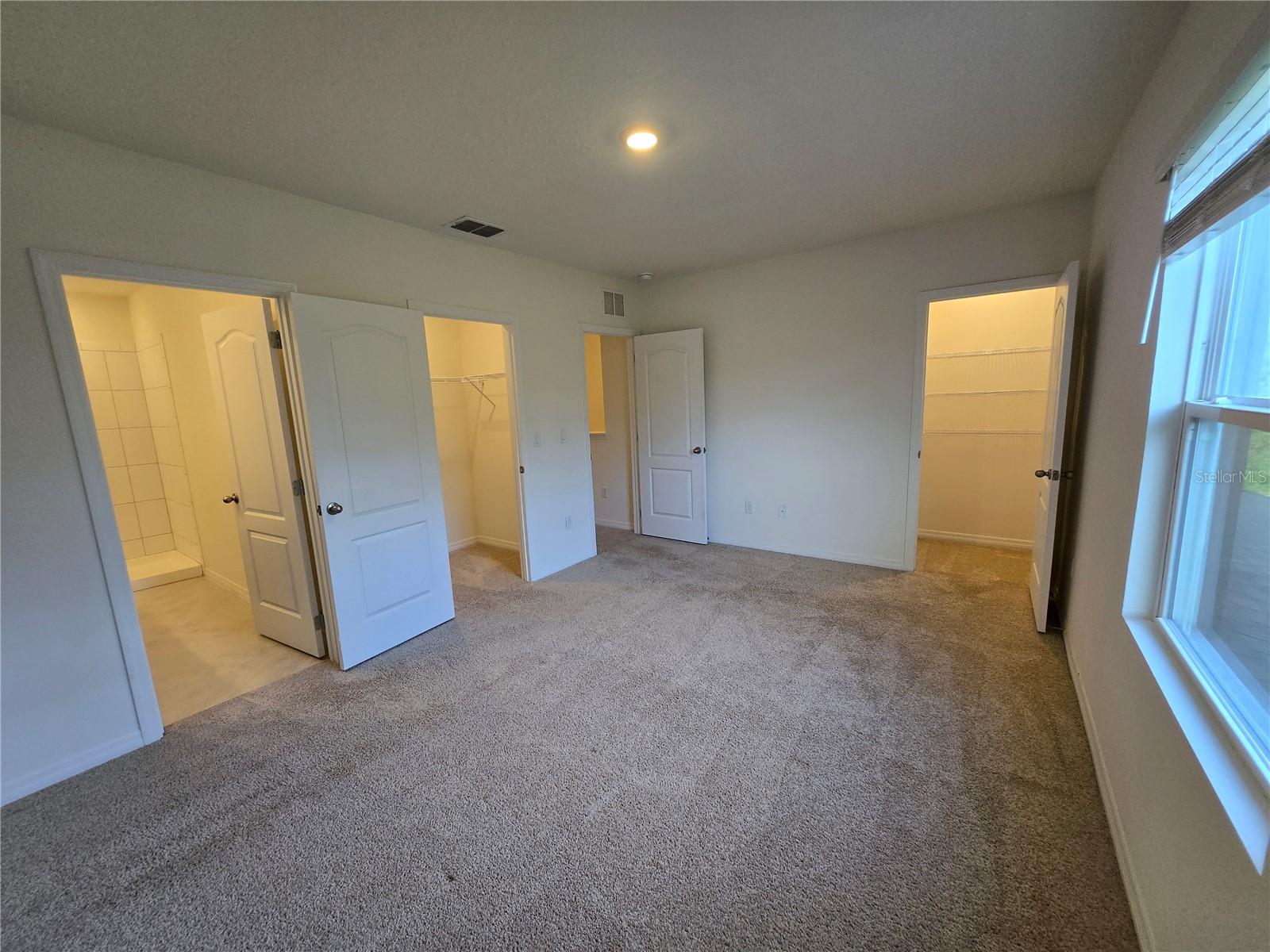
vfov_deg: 89.9
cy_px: 476
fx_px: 477
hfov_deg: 106.2
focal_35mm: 13
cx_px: 635
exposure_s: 1/60
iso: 100
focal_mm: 1.7
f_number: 2.2
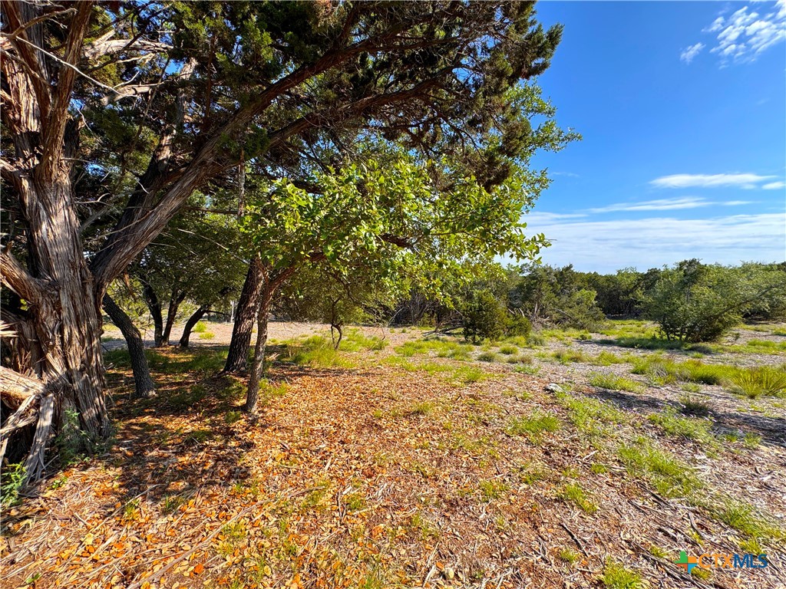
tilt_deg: -4.4
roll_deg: -0.9
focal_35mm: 14
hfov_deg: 102.1
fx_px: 318
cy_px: 294
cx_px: 393
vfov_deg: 85.7
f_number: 2.2
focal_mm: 2.22
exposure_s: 1/812
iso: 50
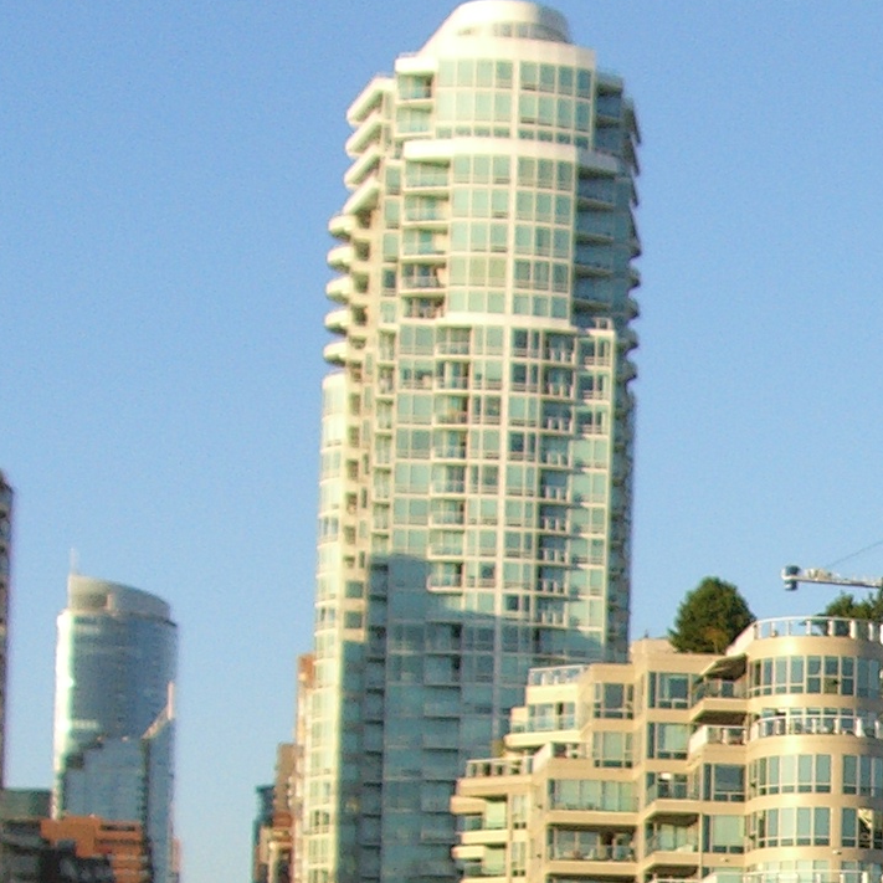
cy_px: 1144
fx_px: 3492
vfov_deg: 13.9
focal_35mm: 121
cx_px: 1428
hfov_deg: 13.4
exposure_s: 1/250
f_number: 4.3
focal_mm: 6.2
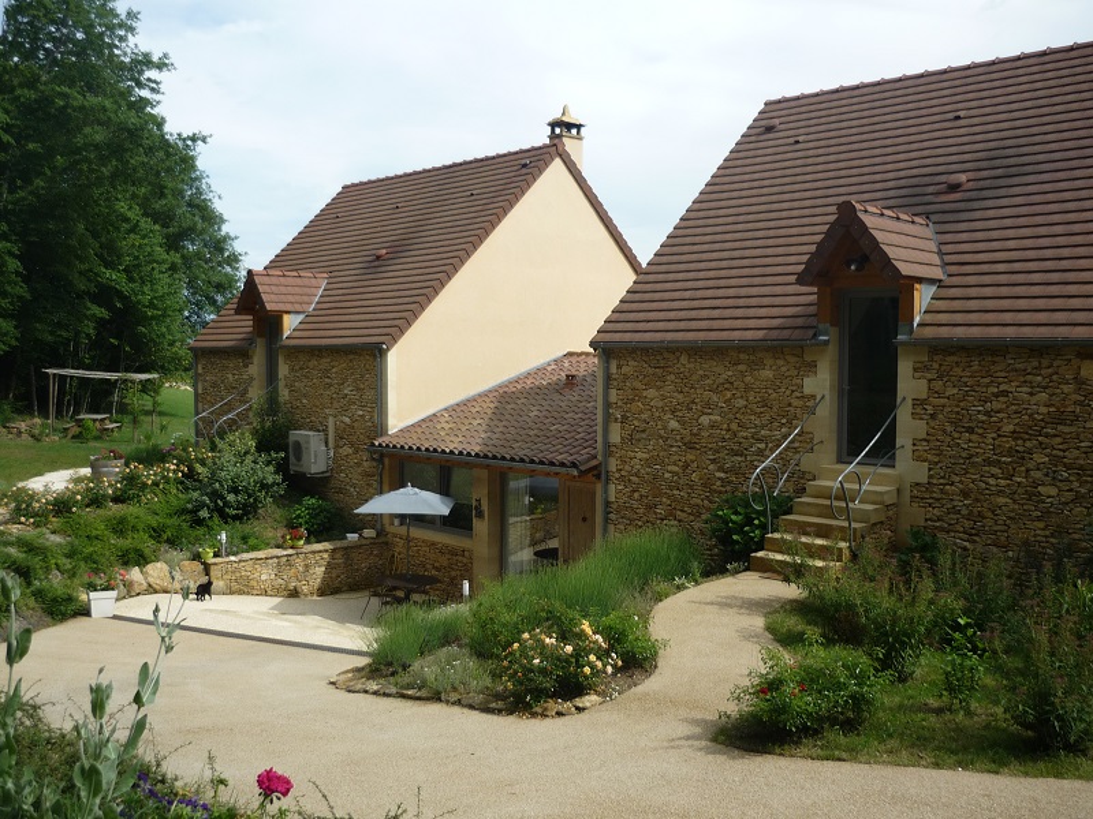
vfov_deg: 42.9
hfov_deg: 55.4
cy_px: 410
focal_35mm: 33
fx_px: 1042
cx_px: 546
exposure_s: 1/160
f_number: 8
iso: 100
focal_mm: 5.5
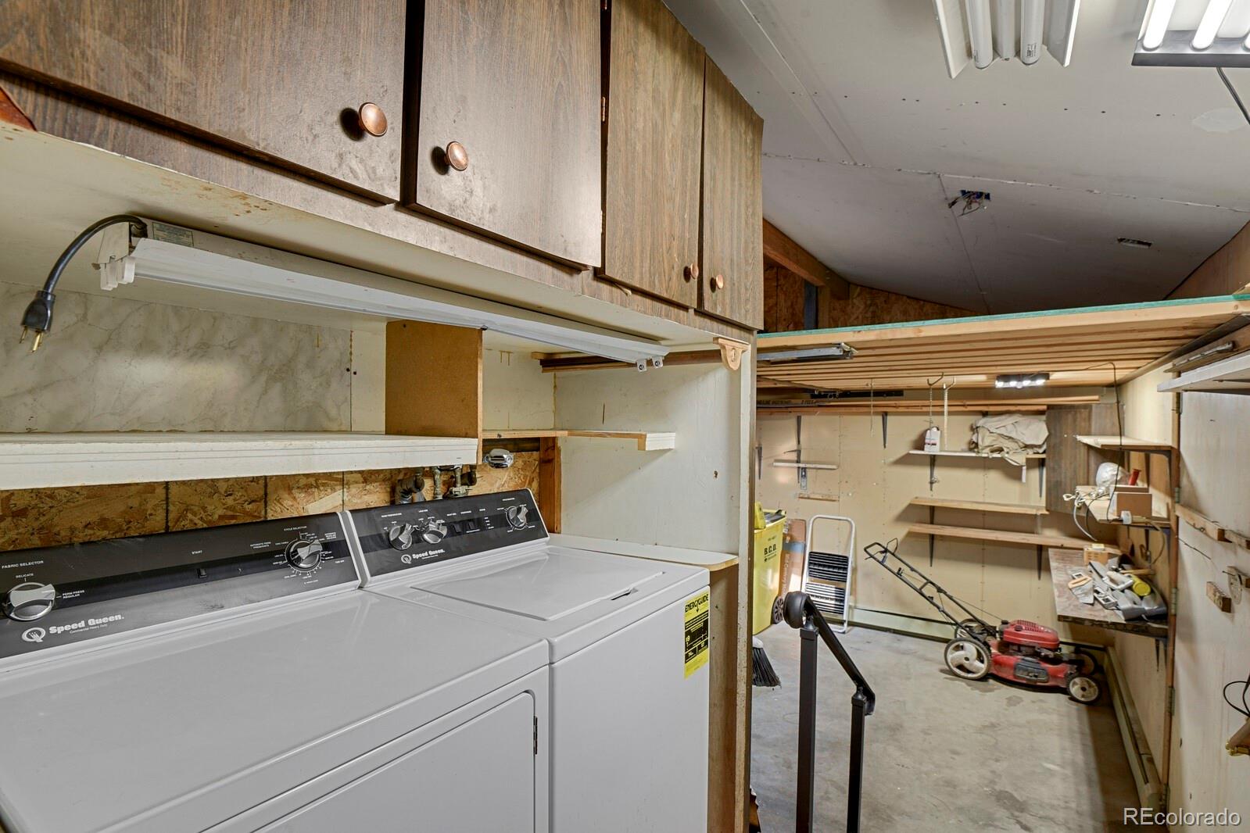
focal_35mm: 17
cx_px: 625
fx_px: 590
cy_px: 416
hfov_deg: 93.3
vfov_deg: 70.4
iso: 250
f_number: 8
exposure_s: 2
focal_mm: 17
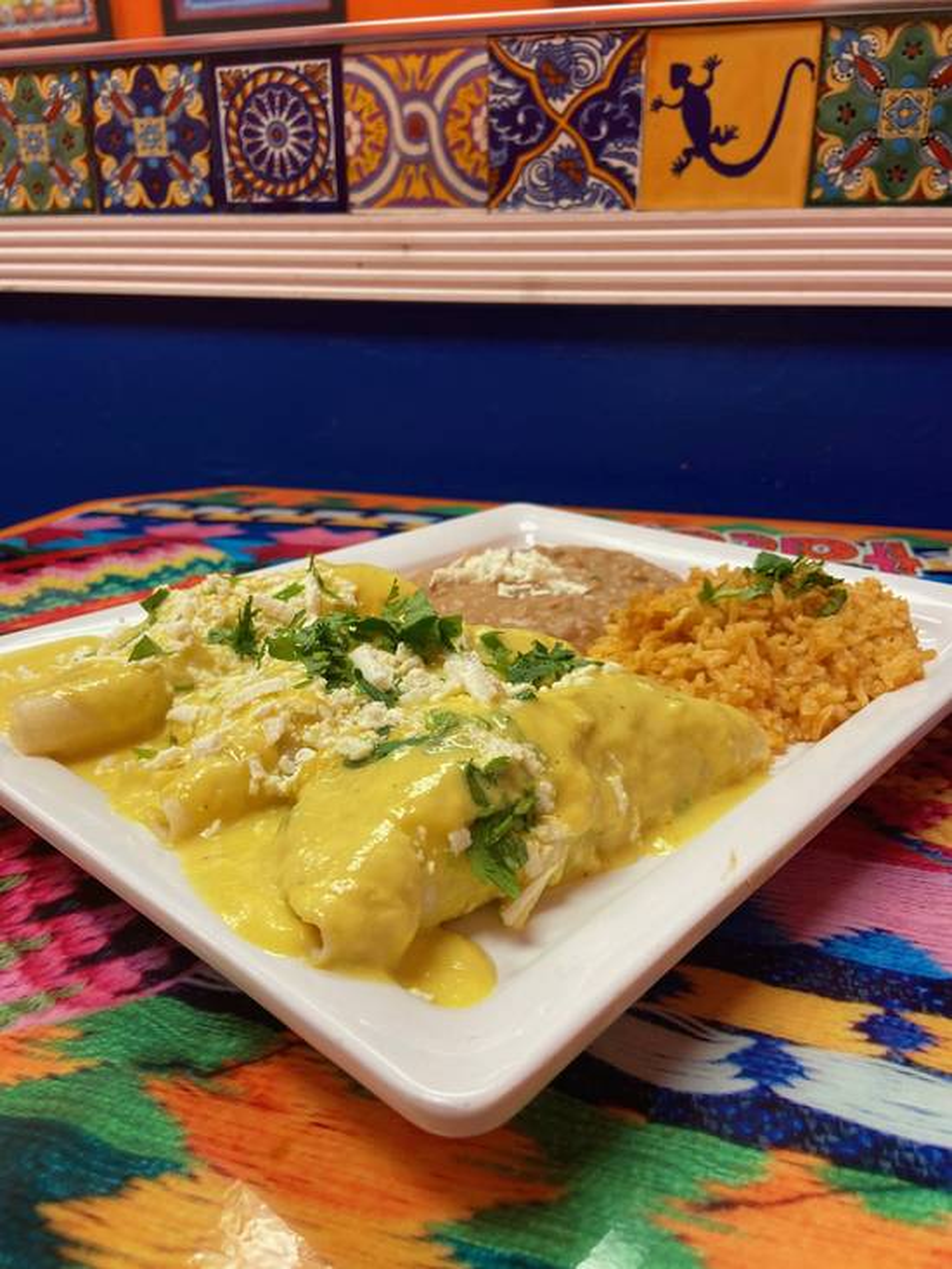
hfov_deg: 53.1
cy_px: 634
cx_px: 476
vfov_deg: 67.3
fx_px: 953
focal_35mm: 26
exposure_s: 1/60
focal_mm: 4.25
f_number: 1.8
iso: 100
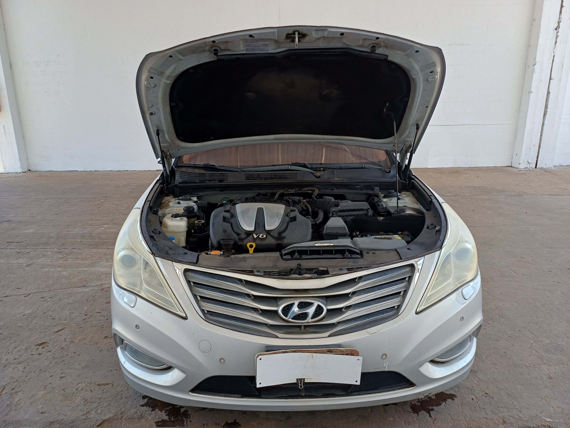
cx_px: 285
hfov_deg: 69.4
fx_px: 412
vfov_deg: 54.9
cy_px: 214
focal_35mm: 25
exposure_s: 1/130
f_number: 1.8
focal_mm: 4.65
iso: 50
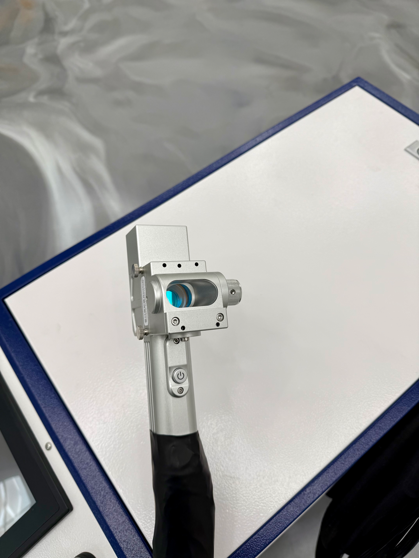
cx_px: 210
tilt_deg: -60.5
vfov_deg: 71.6
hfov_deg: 56.8
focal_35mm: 24
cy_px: 279
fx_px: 387
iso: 80
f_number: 1.78
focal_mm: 6.76
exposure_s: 1/521
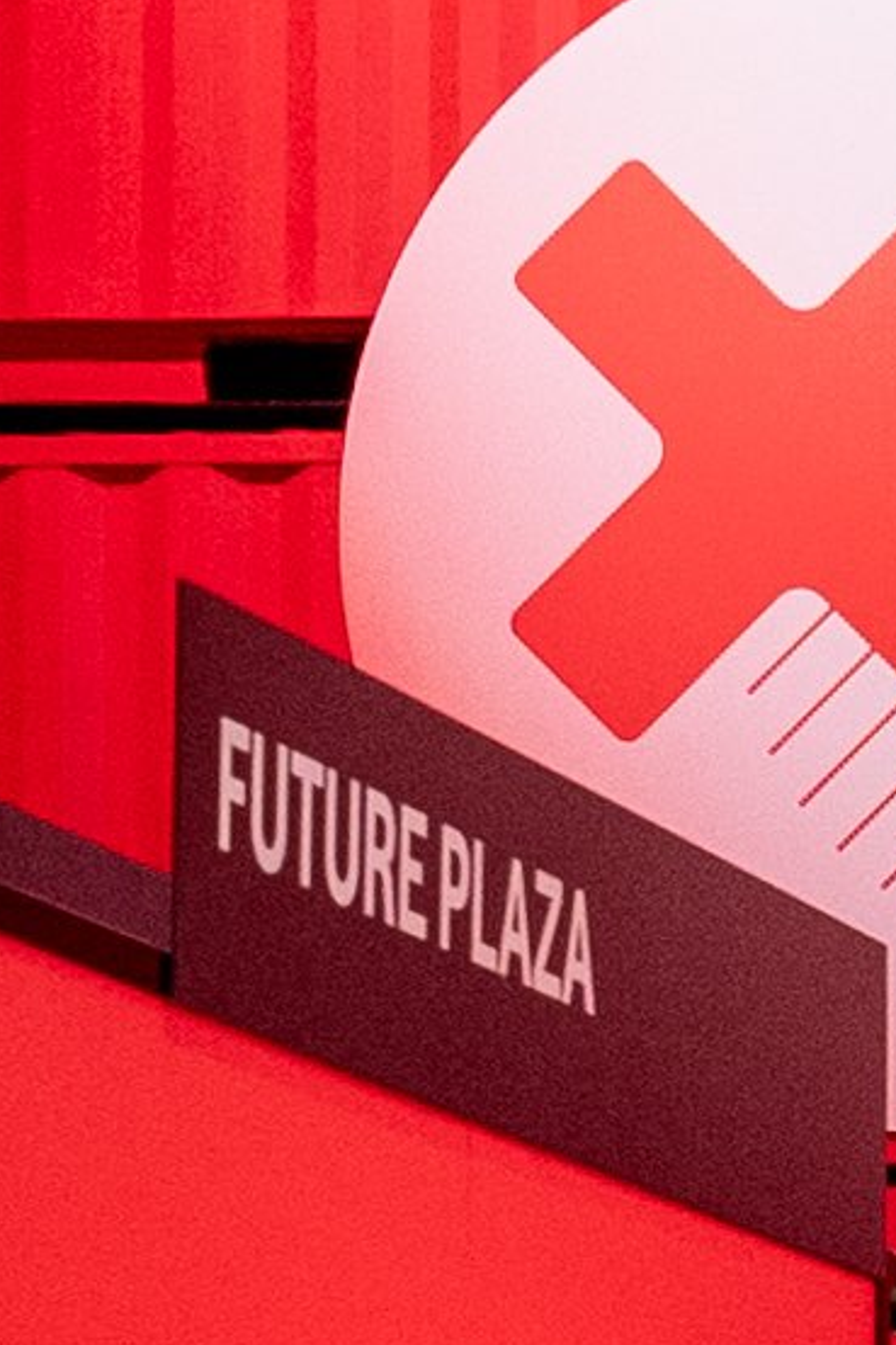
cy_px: 1726
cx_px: 2253
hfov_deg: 5.2
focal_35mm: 256
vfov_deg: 8.0
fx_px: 9563
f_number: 5.6
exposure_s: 1/125
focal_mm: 24
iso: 1600
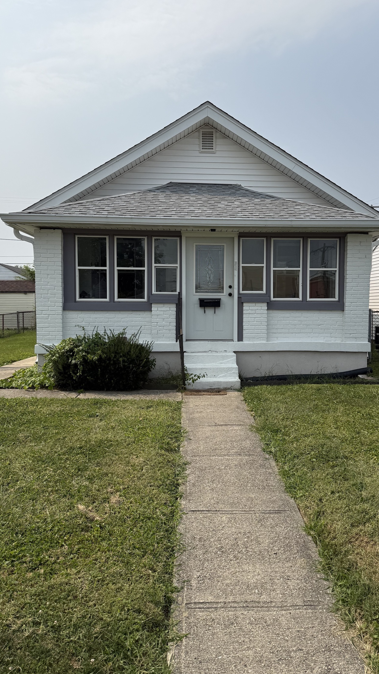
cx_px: 216
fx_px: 482
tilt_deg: -2.1
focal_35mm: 27
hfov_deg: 42.8
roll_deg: -0.1
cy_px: 329
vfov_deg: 69.8
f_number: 1.78
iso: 80
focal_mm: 6.76
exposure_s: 1/8130
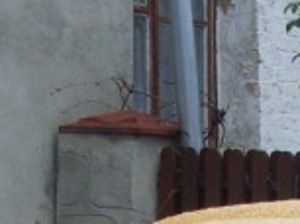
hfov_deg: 7.7
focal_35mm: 255
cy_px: 709
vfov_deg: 5.4
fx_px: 2205
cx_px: 367
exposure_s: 1/88
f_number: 2.8
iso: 50
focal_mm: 6.3
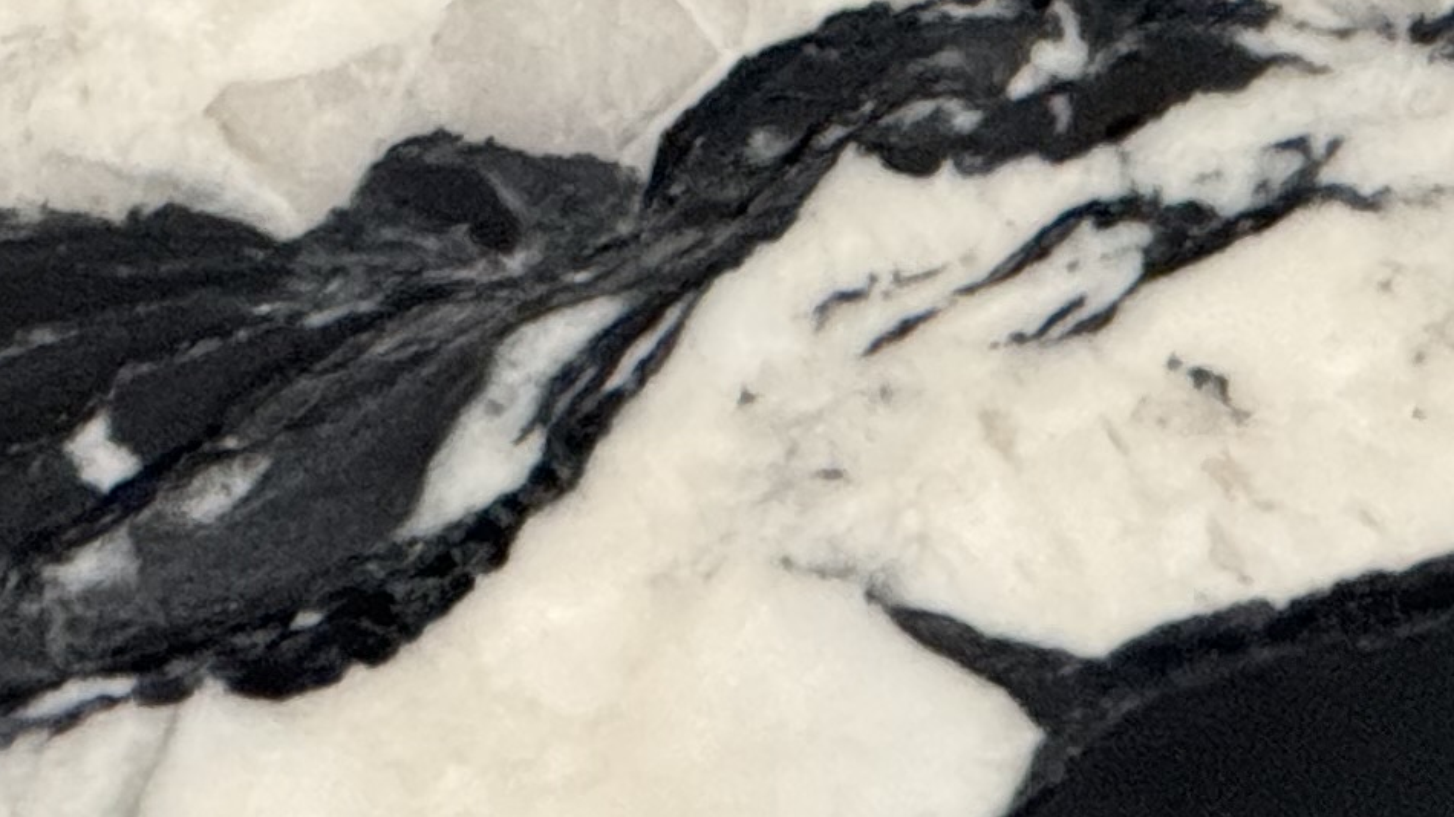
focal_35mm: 555
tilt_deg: -7.8
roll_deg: +1.1
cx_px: -1361
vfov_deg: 2.2
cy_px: -710
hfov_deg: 3.9
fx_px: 21394
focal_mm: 15.66
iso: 800
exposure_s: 1/40
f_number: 2.8
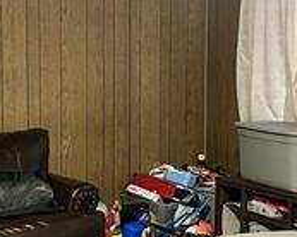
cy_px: 106
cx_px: 161
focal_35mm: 94
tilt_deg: -6.0
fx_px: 825
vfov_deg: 16.3
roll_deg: +0.3
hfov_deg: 20.4
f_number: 1.5
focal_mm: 5.7
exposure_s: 1/60
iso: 400
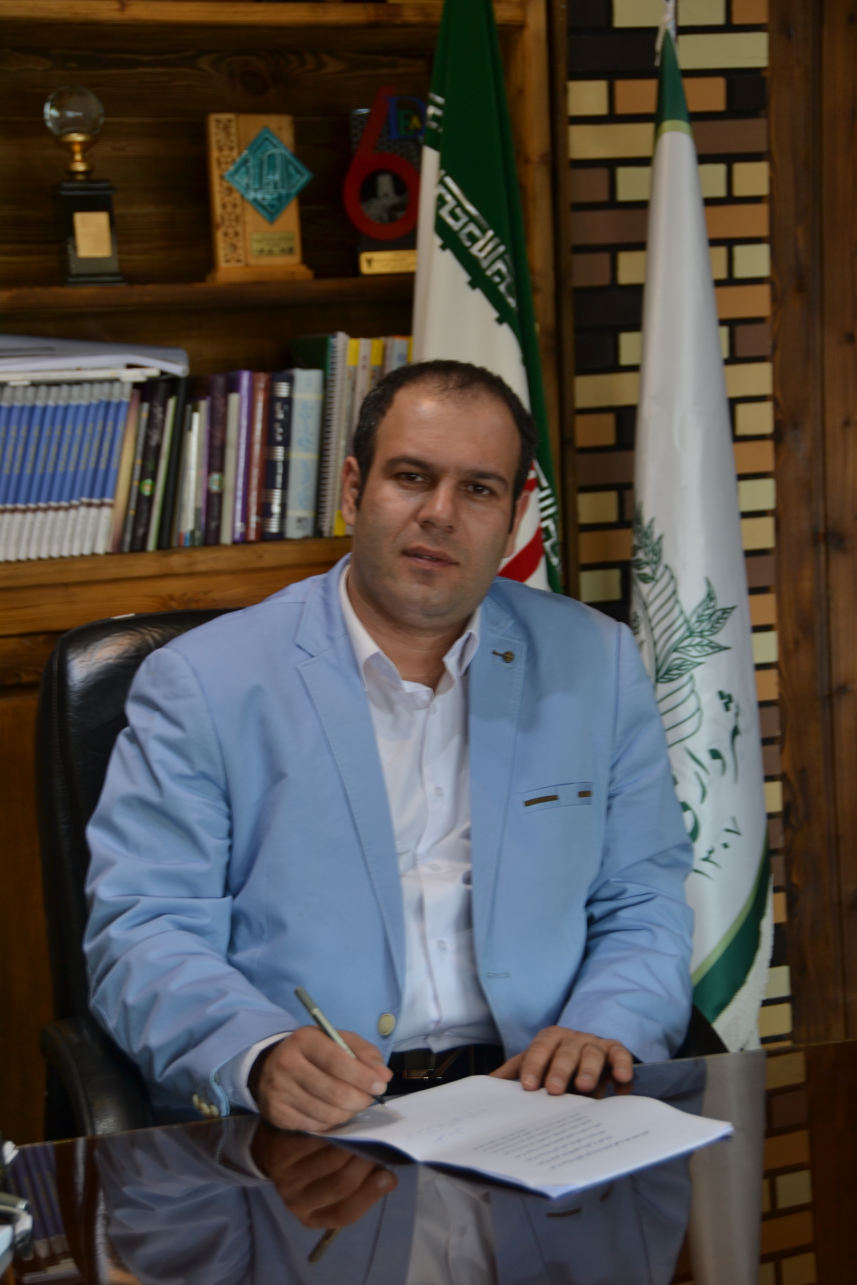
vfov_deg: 26.0
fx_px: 2785
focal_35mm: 78
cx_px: 428
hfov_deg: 17.5
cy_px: 642
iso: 100
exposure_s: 1/15
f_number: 5.6
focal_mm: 52
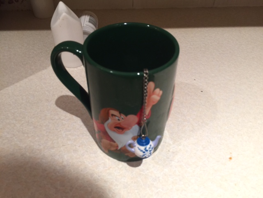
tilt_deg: -42.6
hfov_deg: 61.7
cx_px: 132
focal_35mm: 29
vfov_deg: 48.2
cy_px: 99
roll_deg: -2.6
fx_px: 220
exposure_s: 1/15
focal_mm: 4.15
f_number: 2.2
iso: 50
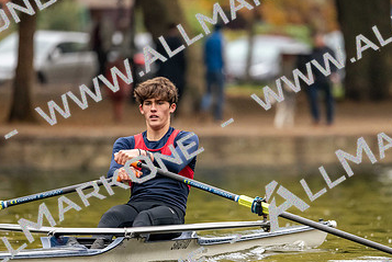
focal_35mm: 649
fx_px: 7075
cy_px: 129
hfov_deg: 3.2
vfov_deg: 2.1
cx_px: 171
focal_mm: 400
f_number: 4.5
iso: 3600
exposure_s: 1/2000
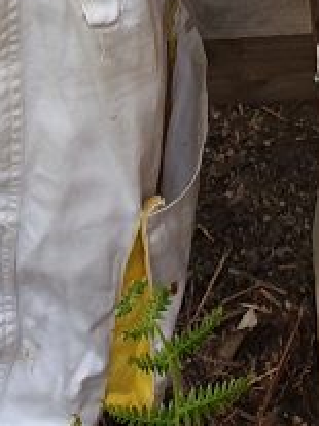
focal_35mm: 151
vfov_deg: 10.1
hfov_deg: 9.7
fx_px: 1857
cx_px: 350
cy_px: -807
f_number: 2.4
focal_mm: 4.3
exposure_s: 1/352
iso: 50
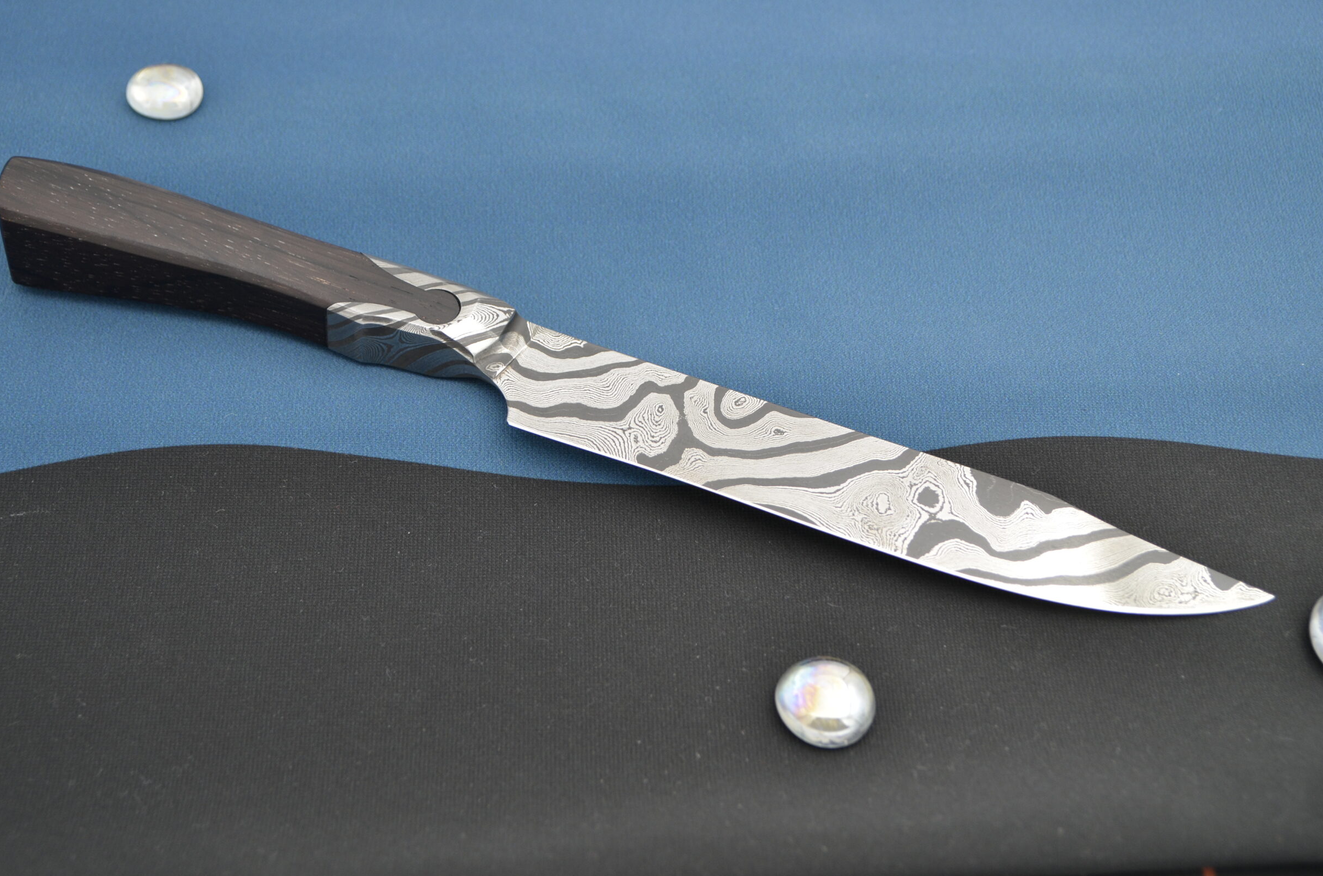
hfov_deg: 39.0
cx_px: 656
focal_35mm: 51
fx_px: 1871
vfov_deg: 26.4
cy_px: 417
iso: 400
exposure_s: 1/80
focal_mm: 32
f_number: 4.5
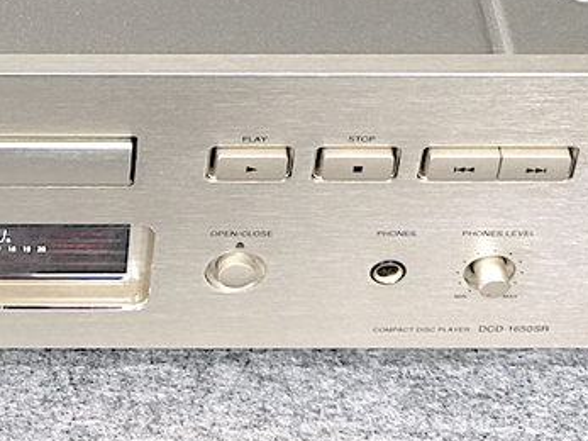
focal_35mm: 130
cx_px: -95
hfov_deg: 14.7
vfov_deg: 11.2
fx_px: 2207
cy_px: -92
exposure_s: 1/5
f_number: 4
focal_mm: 8.4
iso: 200
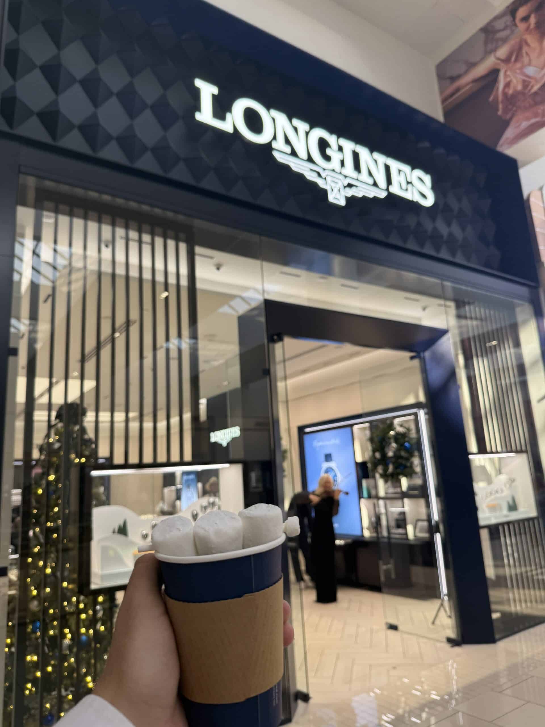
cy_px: 364
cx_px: 272
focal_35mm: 24
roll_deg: +1.9
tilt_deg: +11.5
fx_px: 504
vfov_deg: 71.6
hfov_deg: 56.8
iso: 100
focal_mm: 6.76
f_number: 1.78
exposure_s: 1/293
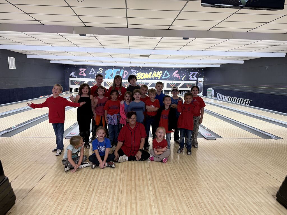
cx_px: 144
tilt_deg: -7.8
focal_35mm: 24
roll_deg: -1.4
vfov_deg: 56.8
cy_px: 108
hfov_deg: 71.6
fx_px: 199
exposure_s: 1/60
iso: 200
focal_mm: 6.76
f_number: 1.78
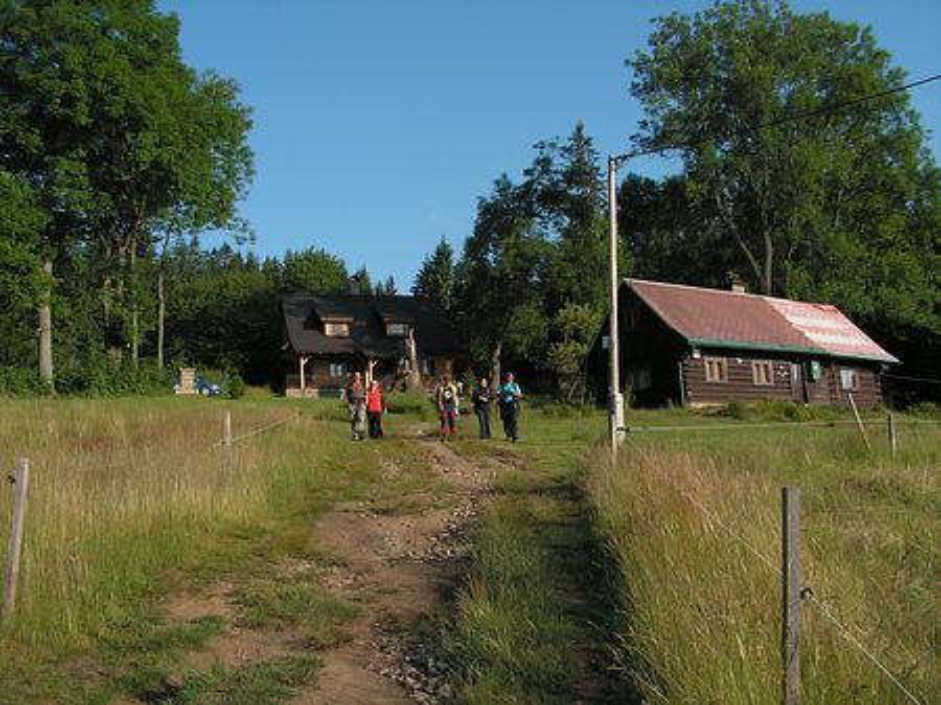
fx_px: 978
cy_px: 352
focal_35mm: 36
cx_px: 470
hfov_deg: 51.4
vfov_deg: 39.6
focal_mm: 6
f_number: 3.2
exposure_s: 1/400
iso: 50
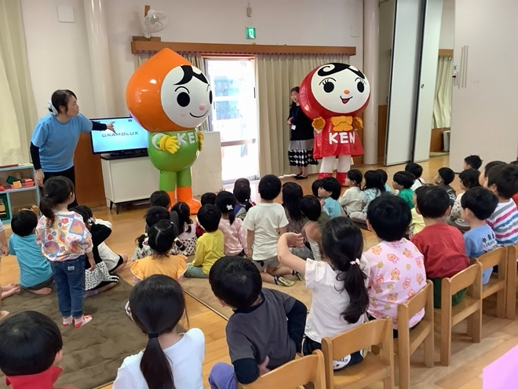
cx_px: 259
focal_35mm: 31
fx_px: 464
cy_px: 194
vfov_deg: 45.4
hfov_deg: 58.4
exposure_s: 1/60
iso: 100
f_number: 2.4
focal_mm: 3.3
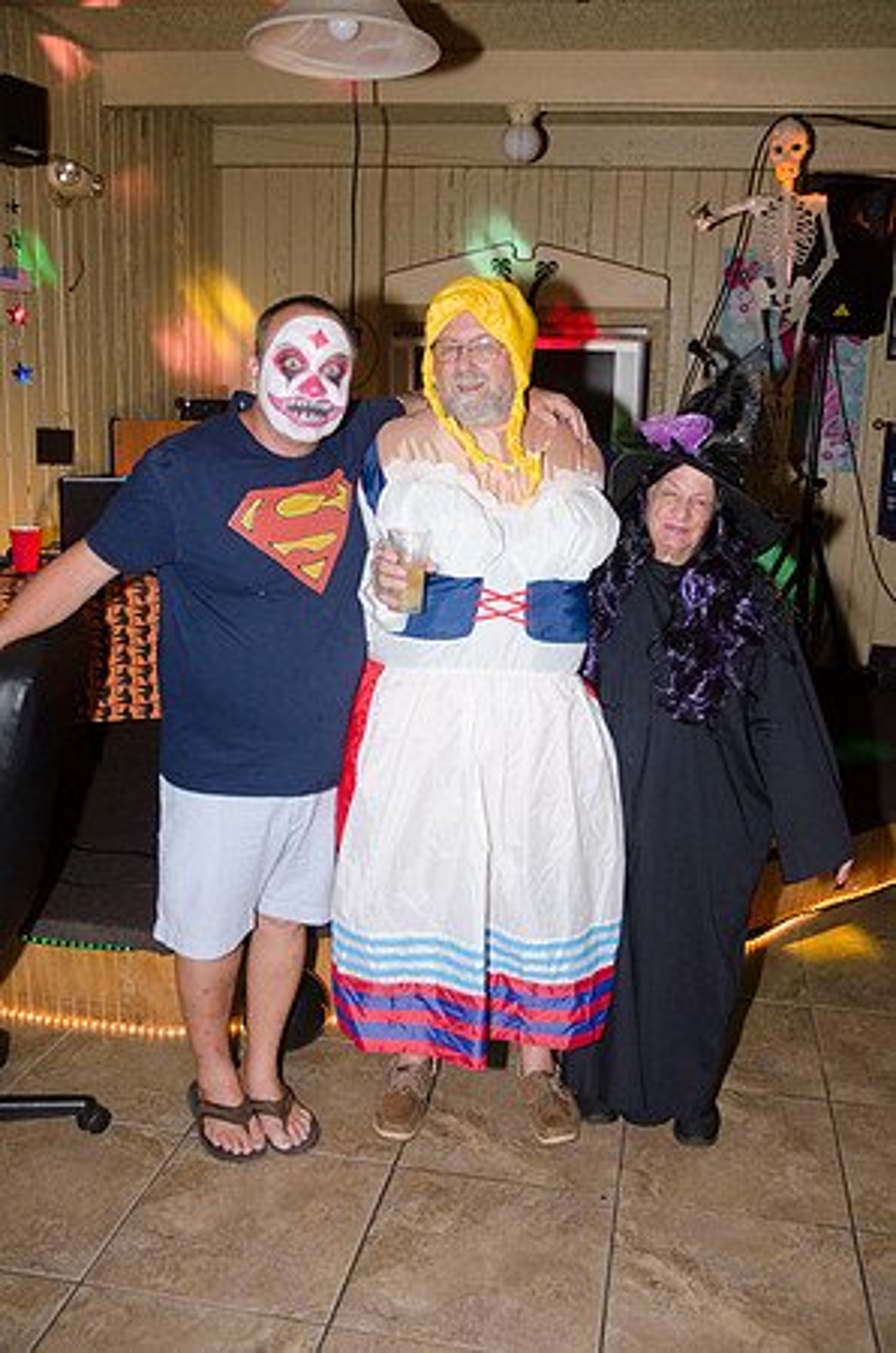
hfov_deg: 39.8
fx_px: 1238
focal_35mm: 33
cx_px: 448
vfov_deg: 57.3
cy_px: 676
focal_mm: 22
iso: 800
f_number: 4
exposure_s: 1/60
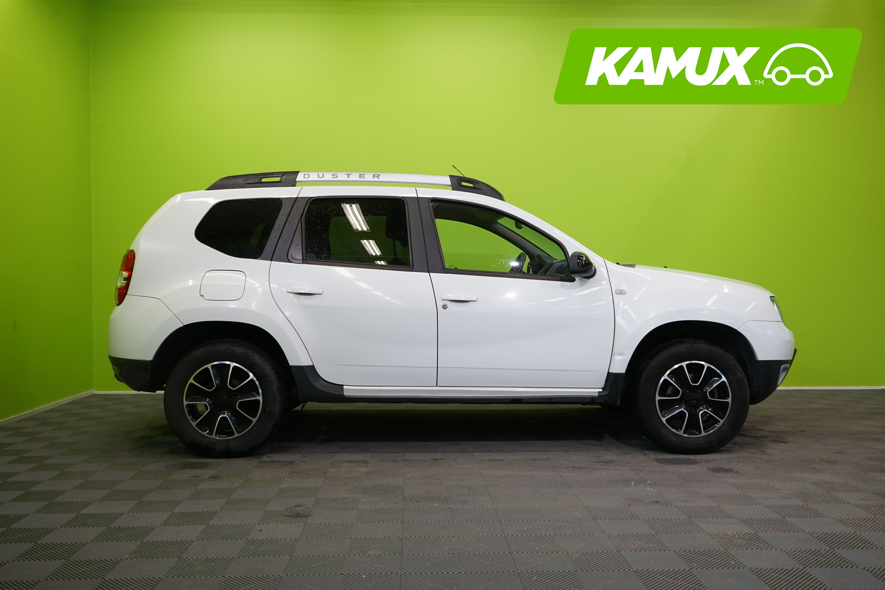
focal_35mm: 33
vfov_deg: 40.0
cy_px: 295
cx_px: 442
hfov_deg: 57.2
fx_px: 811
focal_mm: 33
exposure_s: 1/40
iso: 500
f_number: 6.3
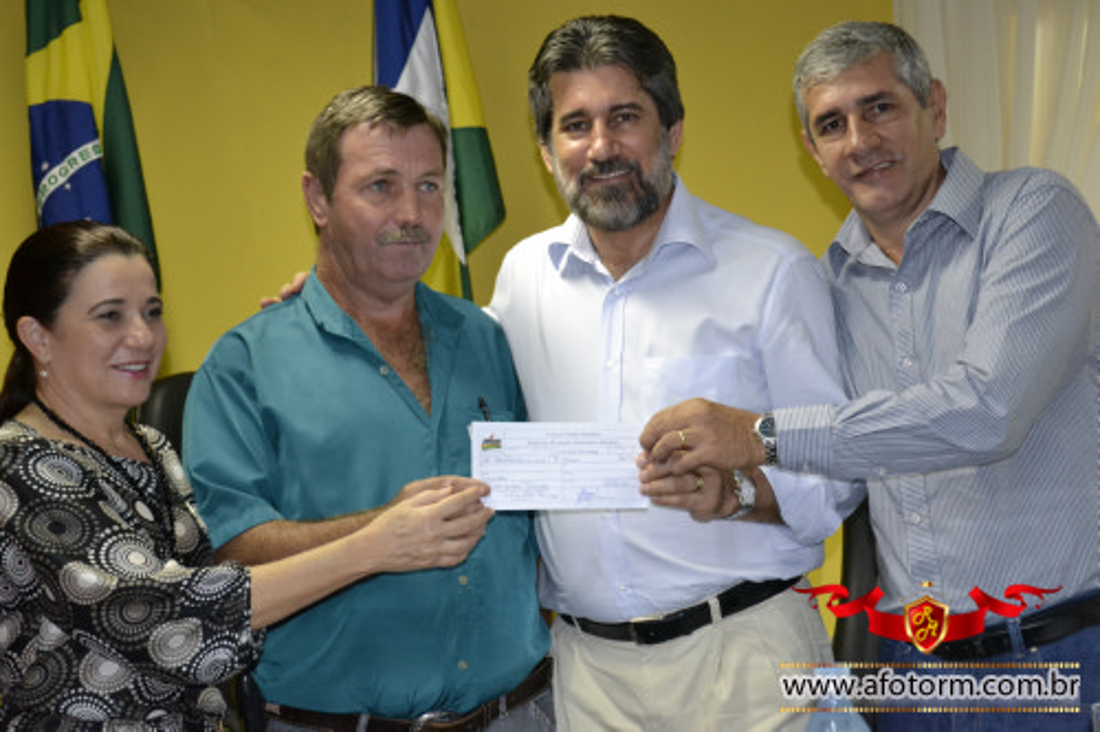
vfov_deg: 20.1
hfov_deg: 29.9
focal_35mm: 68
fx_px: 2062
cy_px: 366
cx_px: 550
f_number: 5.3
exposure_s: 1/60
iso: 2500
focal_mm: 45
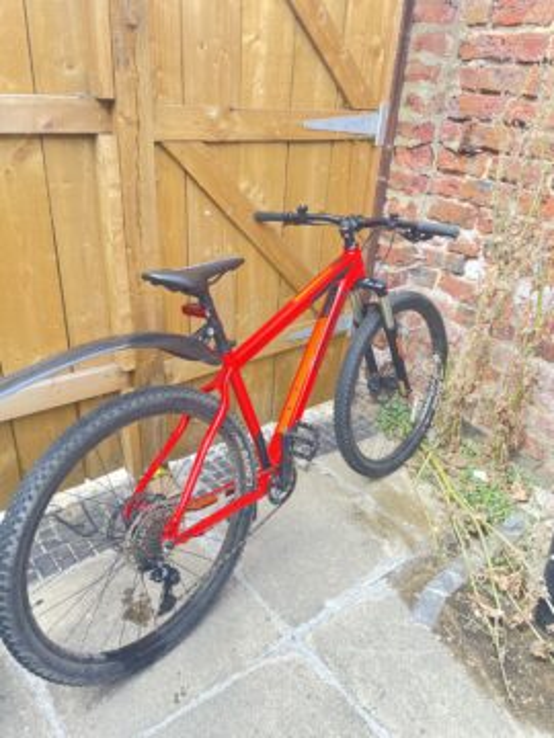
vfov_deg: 67.3
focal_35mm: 26
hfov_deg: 53.1
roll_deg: -4.2
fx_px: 555
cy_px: 369
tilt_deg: -27.2
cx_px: 277
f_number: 1.6
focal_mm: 4.2
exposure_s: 1/121
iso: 100
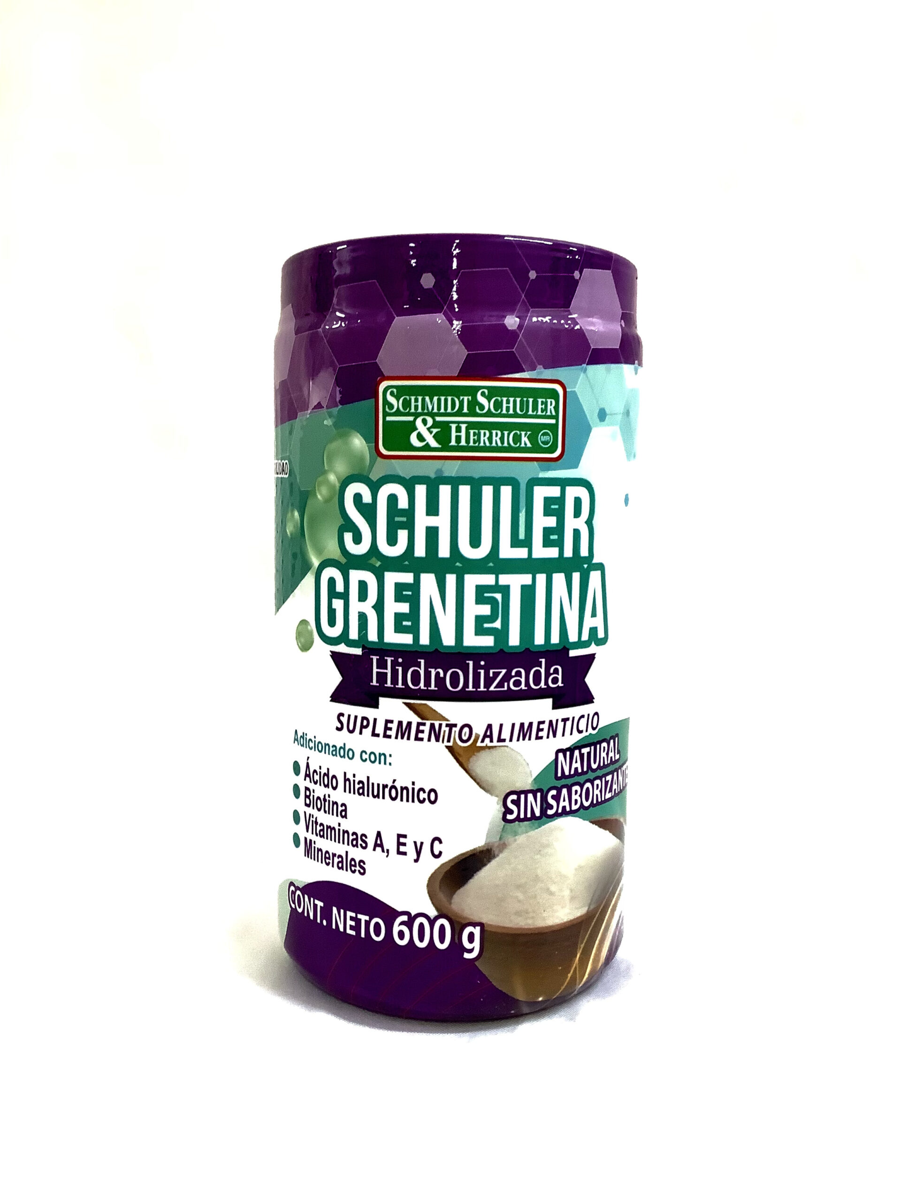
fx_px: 1076
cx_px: 450
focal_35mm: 31
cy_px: 600
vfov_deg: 58.4
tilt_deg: -6.5
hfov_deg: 45.4
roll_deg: -0.5
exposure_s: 1/60
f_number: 2.4
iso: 200
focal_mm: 3.3
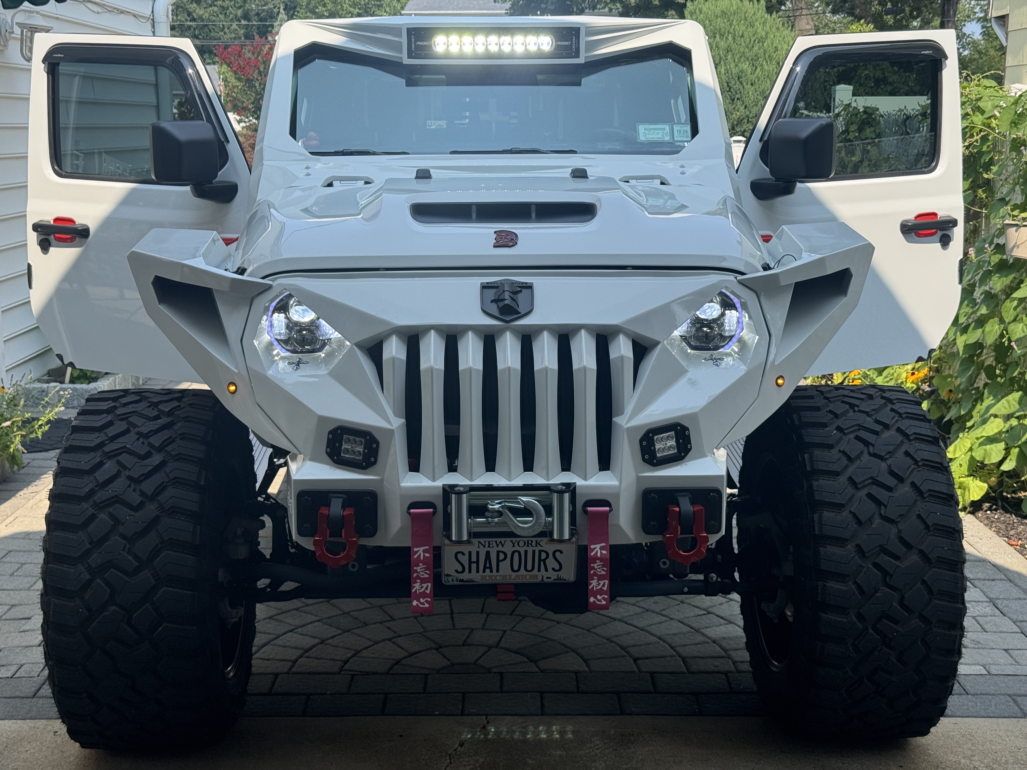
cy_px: 385
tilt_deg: -10.9
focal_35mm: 48
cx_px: 514
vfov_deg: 30.3
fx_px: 1424
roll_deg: -0.6
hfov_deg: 39.7
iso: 64
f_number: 1.78
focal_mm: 6.76
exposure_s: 1/2110
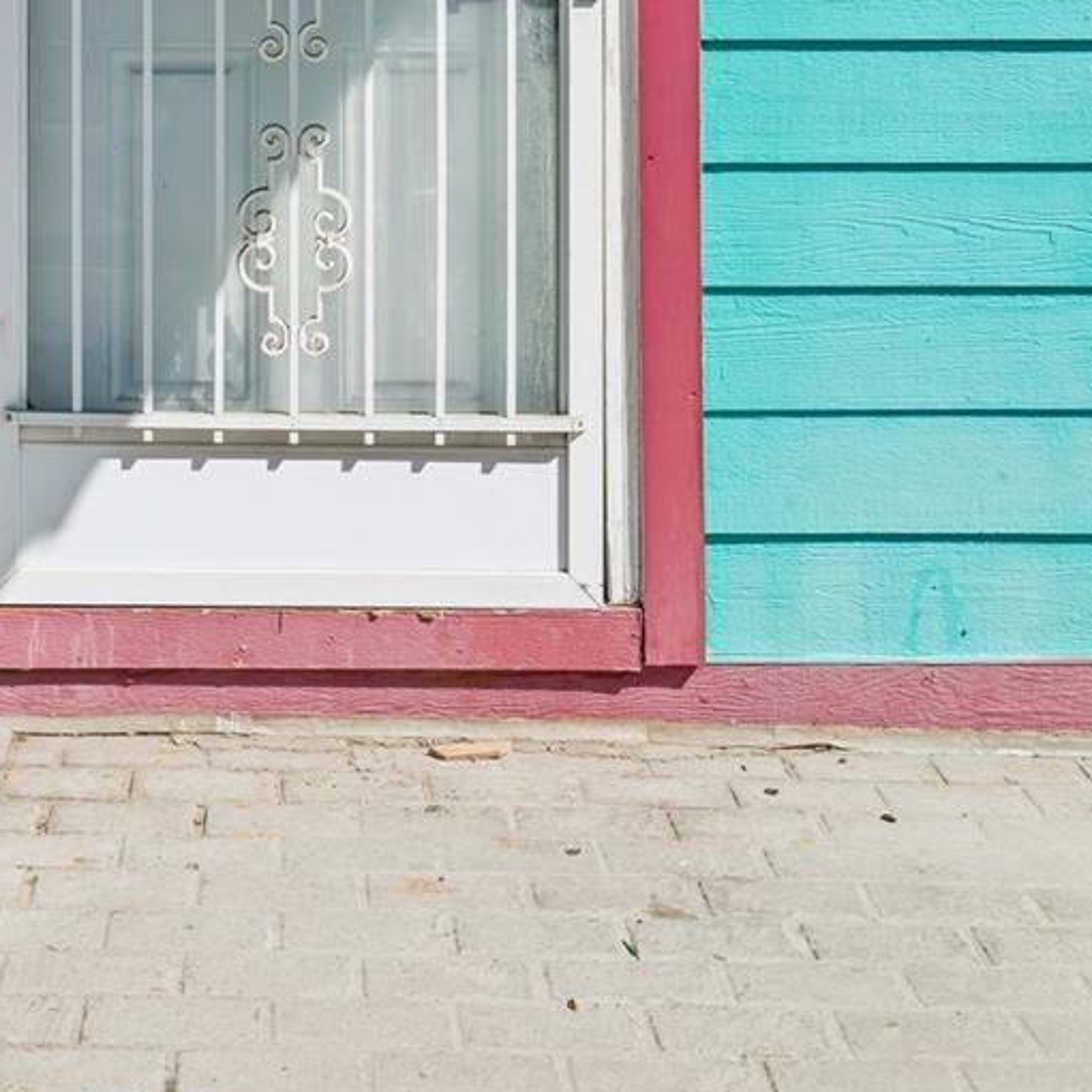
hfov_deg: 28.2
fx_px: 2141
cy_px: -103
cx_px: 285
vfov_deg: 26.4
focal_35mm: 60
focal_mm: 30
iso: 400
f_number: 9
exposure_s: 1/1000
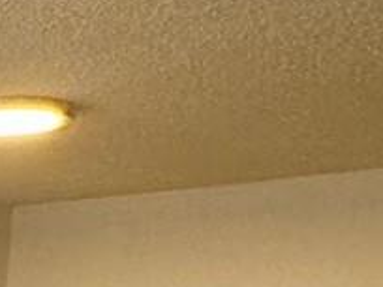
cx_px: -578
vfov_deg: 12.3
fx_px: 1217
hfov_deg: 12.9
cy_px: 514
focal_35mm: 110
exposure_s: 1/120
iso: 250
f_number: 2.2
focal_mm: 2.22
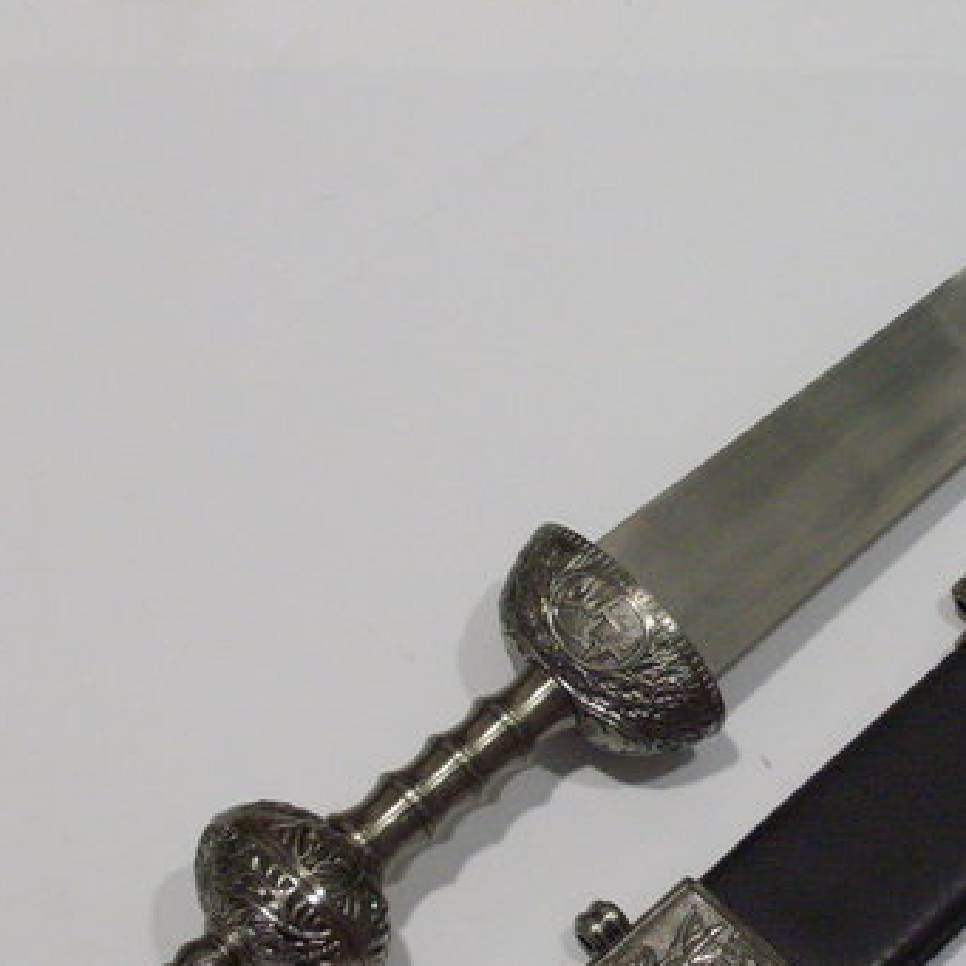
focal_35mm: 127
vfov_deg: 13.7
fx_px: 4010
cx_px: 929
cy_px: 545
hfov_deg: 13.6
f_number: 3.8
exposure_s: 1/80
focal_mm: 11.3
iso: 320
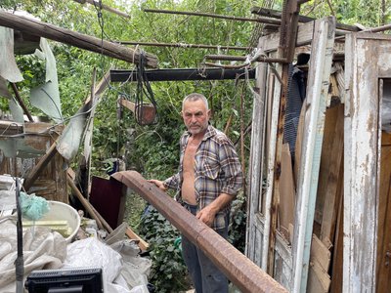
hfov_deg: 67.3
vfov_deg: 53.1
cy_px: 146
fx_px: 294
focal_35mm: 26
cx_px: 196
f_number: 1.6
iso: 32
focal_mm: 4.2
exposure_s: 1/125
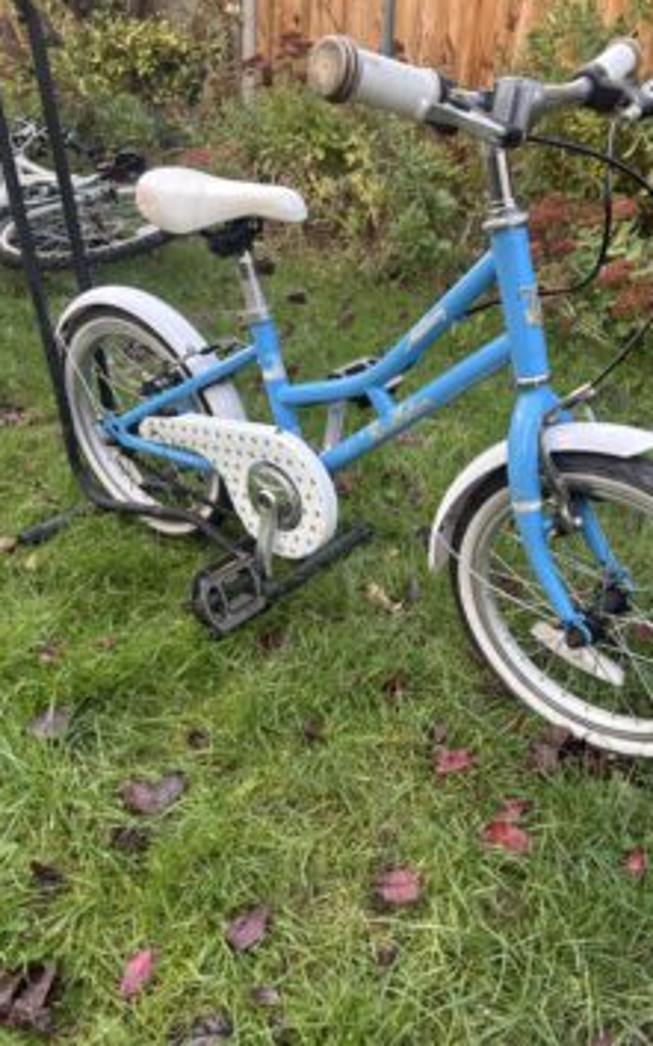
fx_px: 798
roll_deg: -5.5
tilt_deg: -30.6
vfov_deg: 66.5
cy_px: 517
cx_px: 372
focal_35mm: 28
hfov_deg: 44.4
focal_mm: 5.96
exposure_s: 1/121
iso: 125
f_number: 1.6
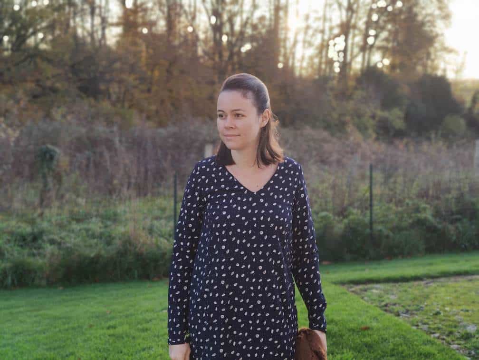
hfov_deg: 45.8
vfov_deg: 35.1
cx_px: 240
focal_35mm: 41
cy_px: 180
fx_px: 567
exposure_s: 1/301
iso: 100
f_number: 2
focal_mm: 8.16
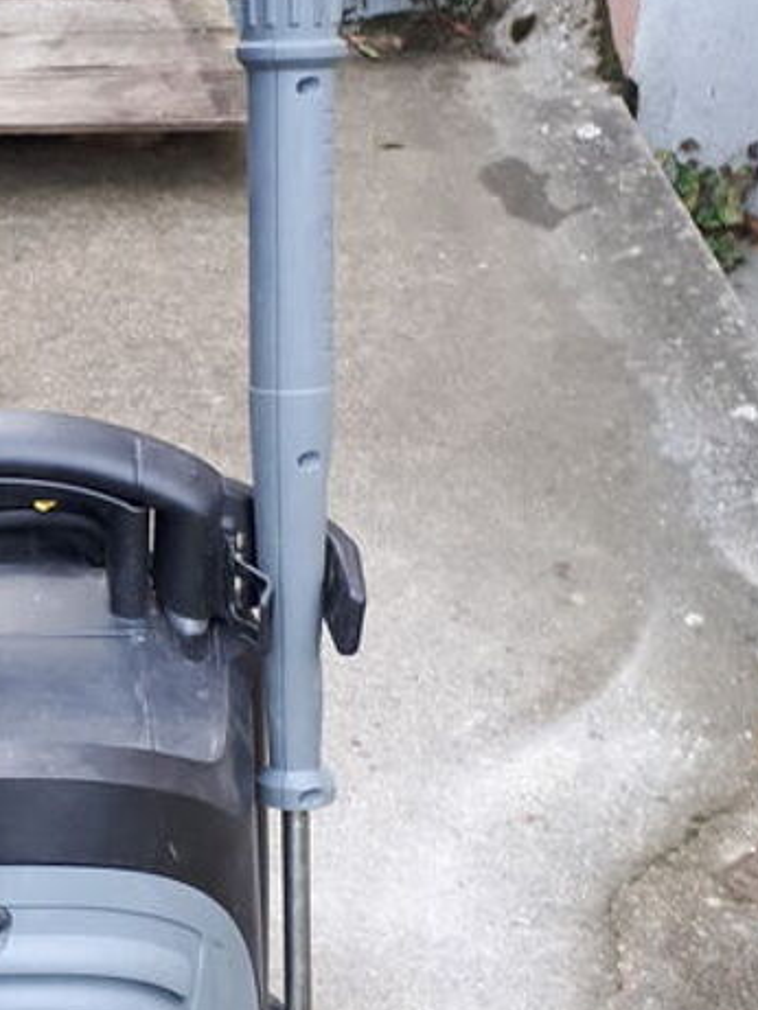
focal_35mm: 78
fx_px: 2276
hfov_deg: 18.6
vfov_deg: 25.0
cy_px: 606
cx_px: 59
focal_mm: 3.6
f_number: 1.9
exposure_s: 1/33
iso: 50
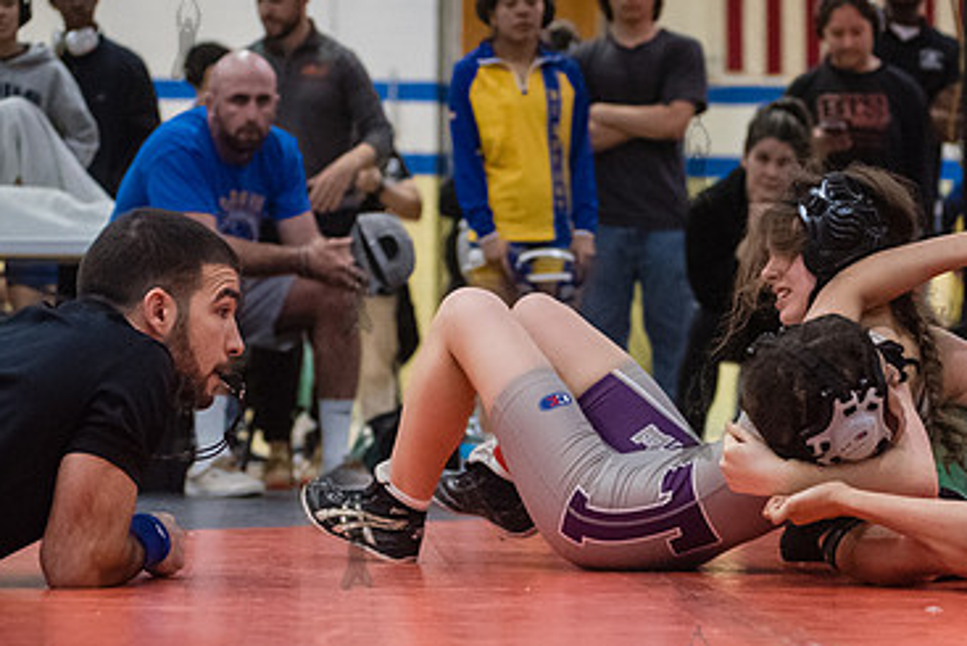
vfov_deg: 9.4
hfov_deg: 14.0
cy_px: 423
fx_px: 3923
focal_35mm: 146
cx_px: 764
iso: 8000
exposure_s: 1/400
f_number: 3.5
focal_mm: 80
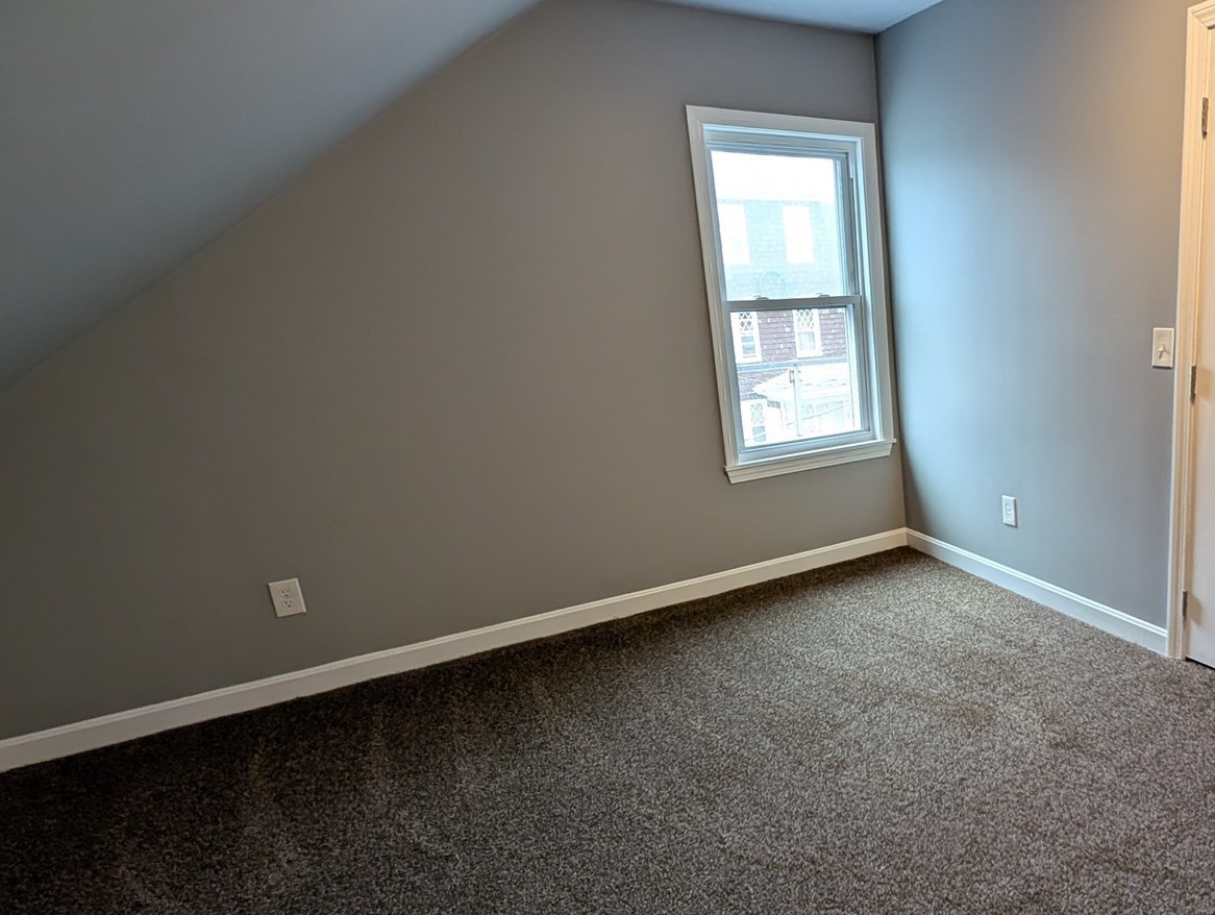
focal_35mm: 21
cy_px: 512
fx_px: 738
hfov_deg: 72.1
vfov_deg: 63.4
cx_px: 946
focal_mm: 2.23
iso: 66
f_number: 1.95
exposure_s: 1/40
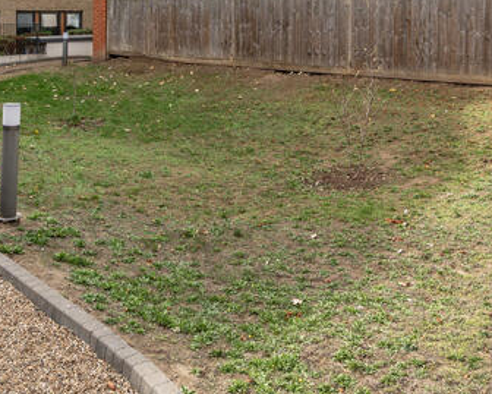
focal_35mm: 40
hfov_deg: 44.9
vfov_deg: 34.1
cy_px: 2
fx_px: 583
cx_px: 155
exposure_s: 1/200
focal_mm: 14
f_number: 8
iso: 400
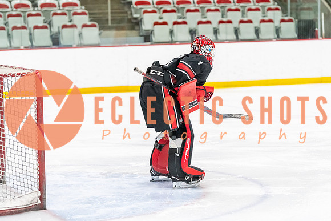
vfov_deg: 10.2
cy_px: 88
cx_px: 199
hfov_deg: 15.2
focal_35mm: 135
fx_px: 1238
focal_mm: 112
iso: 4000
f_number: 2.8
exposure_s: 1/640
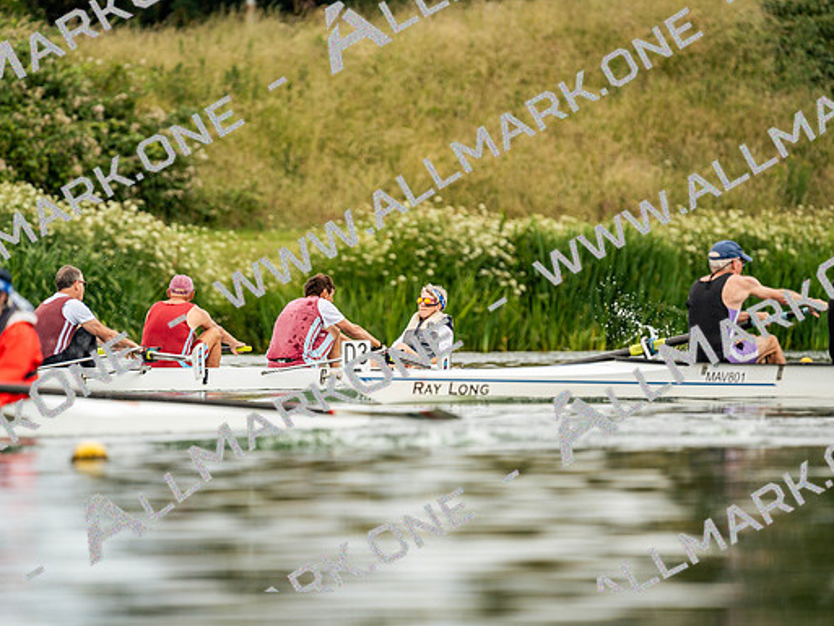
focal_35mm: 652
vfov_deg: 2.3
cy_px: 313
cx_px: 415
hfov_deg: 3.0
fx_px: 15712
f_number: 6.3
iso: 500
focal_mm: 600
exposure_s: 1/2000
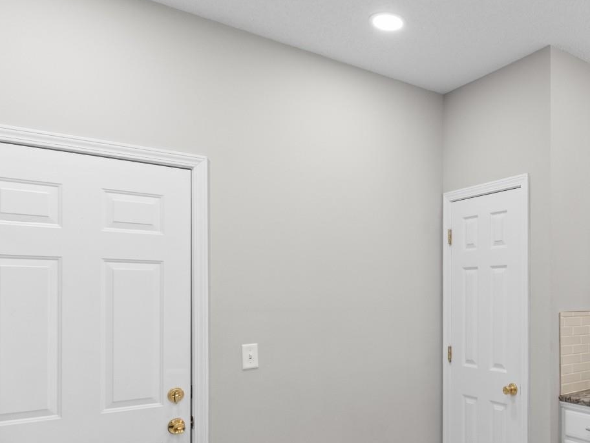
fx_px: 494
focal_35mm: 29
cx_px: 472
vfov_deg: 47.6
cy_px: 288
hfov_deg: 57.1
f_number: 4.8
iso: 100
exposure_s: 1/4
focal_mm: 11.5
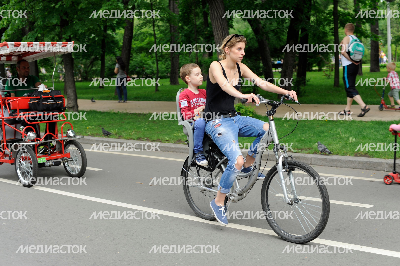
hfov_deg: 39.6
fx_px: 555
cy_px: 133
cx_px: 200
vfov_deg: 27.0
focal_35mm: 50
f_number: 4.5
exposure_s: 1/250
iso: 200
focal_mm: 50
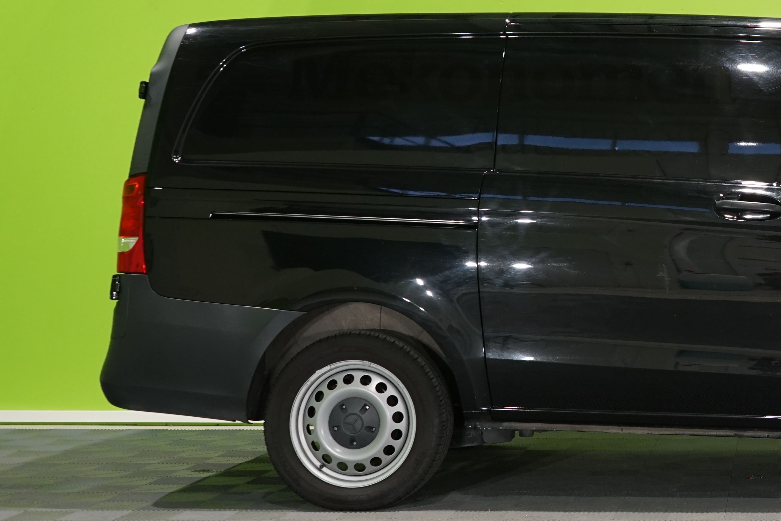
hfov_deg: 26.9
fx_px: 1540
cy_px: 166
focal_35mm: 71
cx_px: 777
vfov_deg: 19.1
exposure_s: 1/30
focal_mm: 34
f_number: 5.6
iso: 800
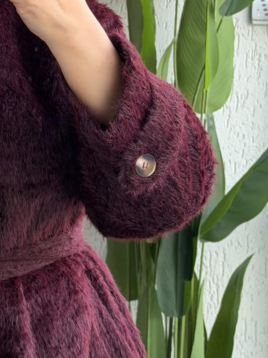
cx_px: 83
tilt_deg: -16.5
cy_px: 151
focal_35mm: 156
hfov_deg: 9.5
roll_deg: -3.6
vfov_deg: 12.7
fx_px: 1611
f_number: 1.78
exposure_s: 1/121
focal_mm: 6.76
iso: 64
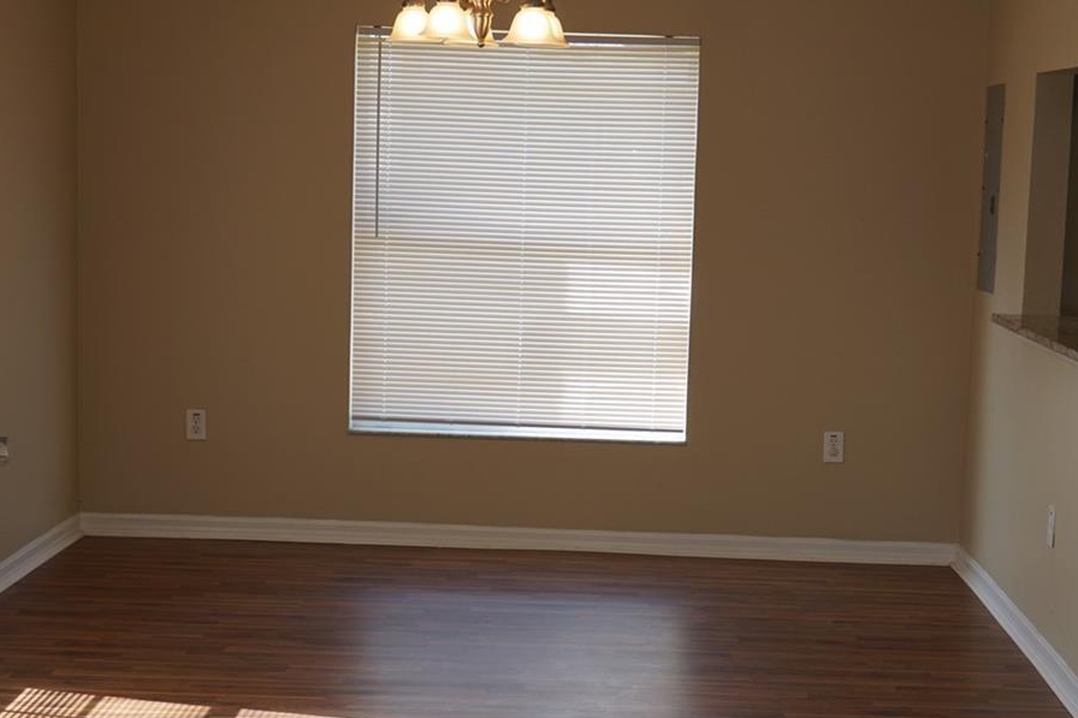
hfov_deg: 27.0
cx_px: 594
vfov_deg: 18.1
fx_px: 2245
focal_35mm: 75
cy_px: 535
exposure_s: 1/60
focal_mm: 28
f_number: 5
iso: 100
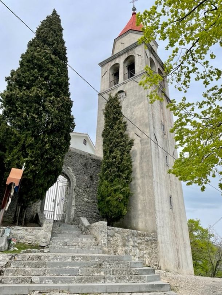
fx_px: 222
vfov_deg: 67.3
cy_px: 148
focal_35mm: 26
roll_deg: -1.9
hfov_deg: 53.1
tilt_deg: +25.5
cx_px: 111
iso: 32
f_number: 1.6
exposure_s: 1/3401
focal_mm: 4.2
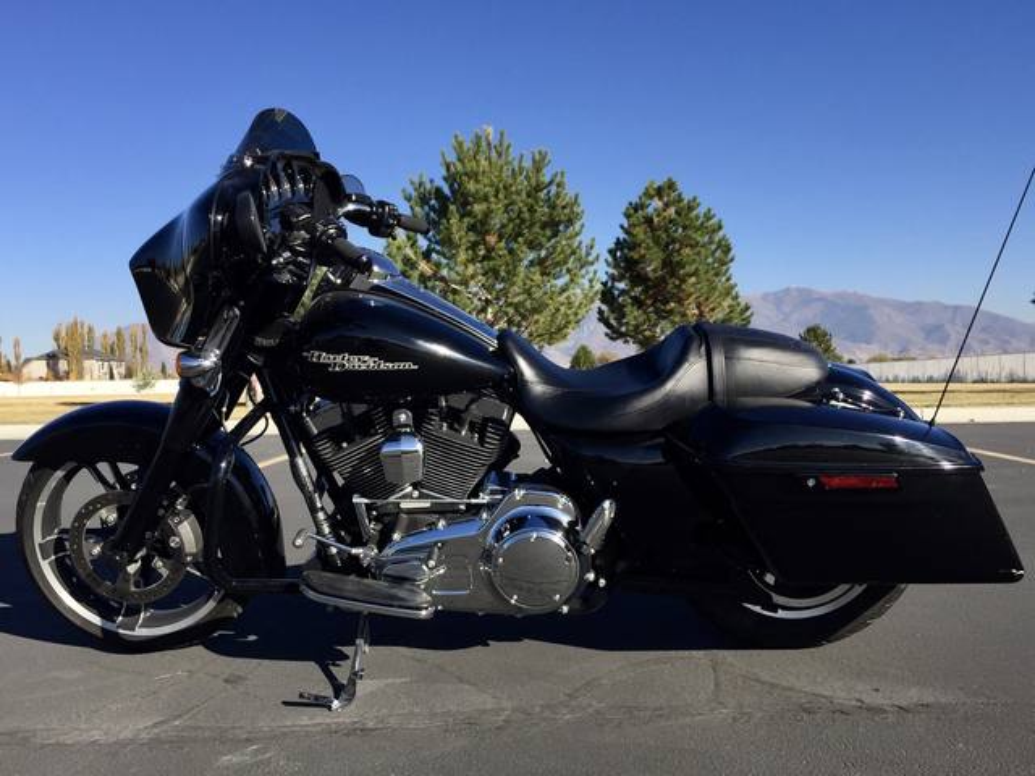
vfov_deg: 48.2
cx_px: 518
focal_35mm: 29
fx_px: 867
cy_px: 388
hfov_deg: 61.7
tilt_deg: +2.0
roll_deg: +0.1
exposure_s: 1/2083
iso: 32
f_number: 2.2
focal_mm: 4.15
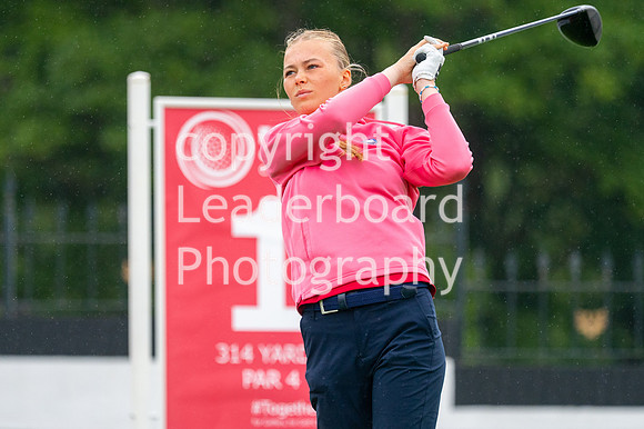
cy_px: 230
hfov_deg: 3.8
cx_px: 290
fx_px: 9584
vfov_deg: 2.6
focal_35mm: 536
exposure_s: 1/1000
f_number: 4
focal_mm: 300
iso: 400
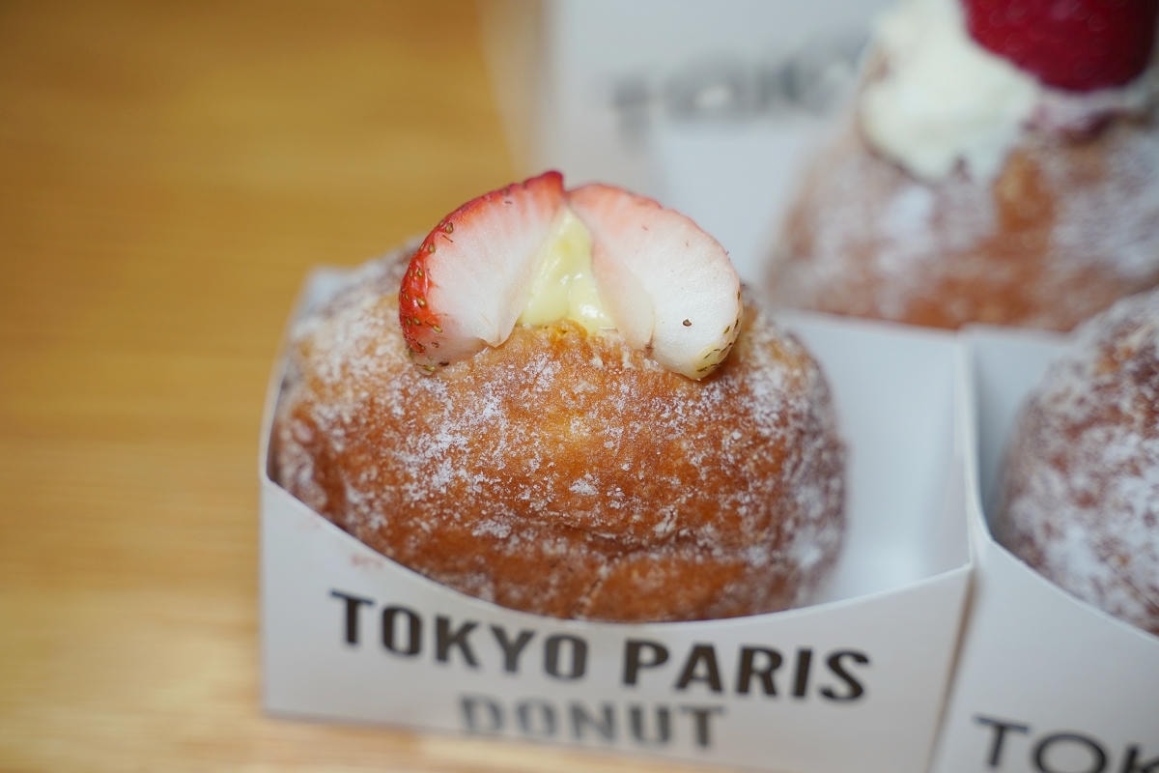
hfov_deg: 29.7
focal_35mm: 68
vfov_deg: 20.0
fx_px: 2189
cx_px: 580
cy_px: 386
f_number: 4
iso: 125
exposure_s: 1/80
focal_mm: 68
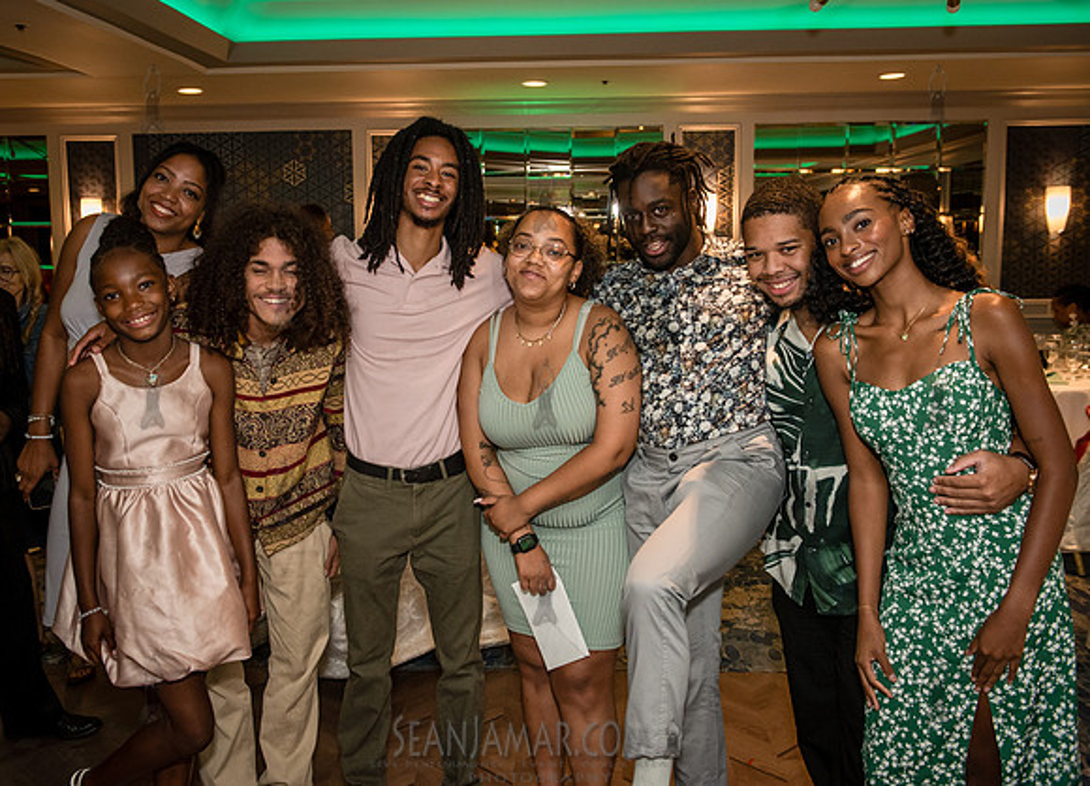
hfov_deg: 52.2
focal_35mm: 36
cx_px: 502
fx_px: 1112
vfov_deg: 38.9
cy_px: 368
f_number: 3.5
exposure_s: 1/160
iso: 1600
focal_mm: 32
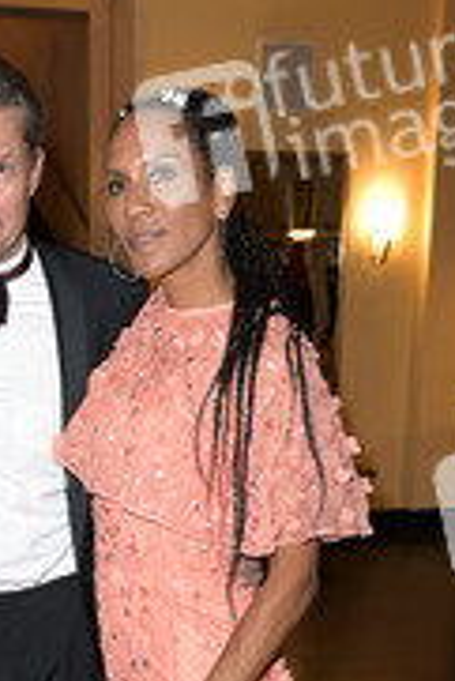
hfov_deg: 20.5
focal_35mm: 64
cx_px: -15
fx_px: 1211
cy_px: 681
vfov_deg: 29.3
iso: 1600
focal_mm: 29
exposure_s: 1/60
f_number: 5
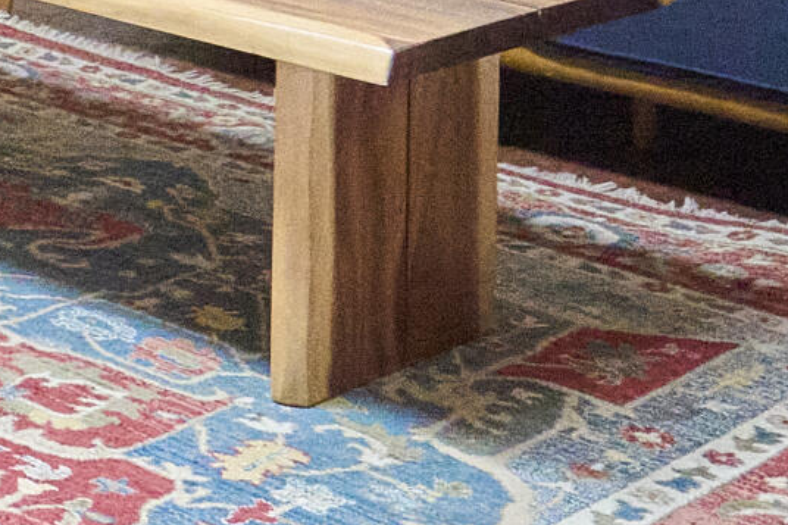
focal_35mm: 112
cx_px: -779
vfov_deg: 11.0
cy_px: -544
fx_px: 2451
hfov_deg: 15.0
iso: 32000
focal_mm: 20
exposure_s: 1/640
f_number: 4
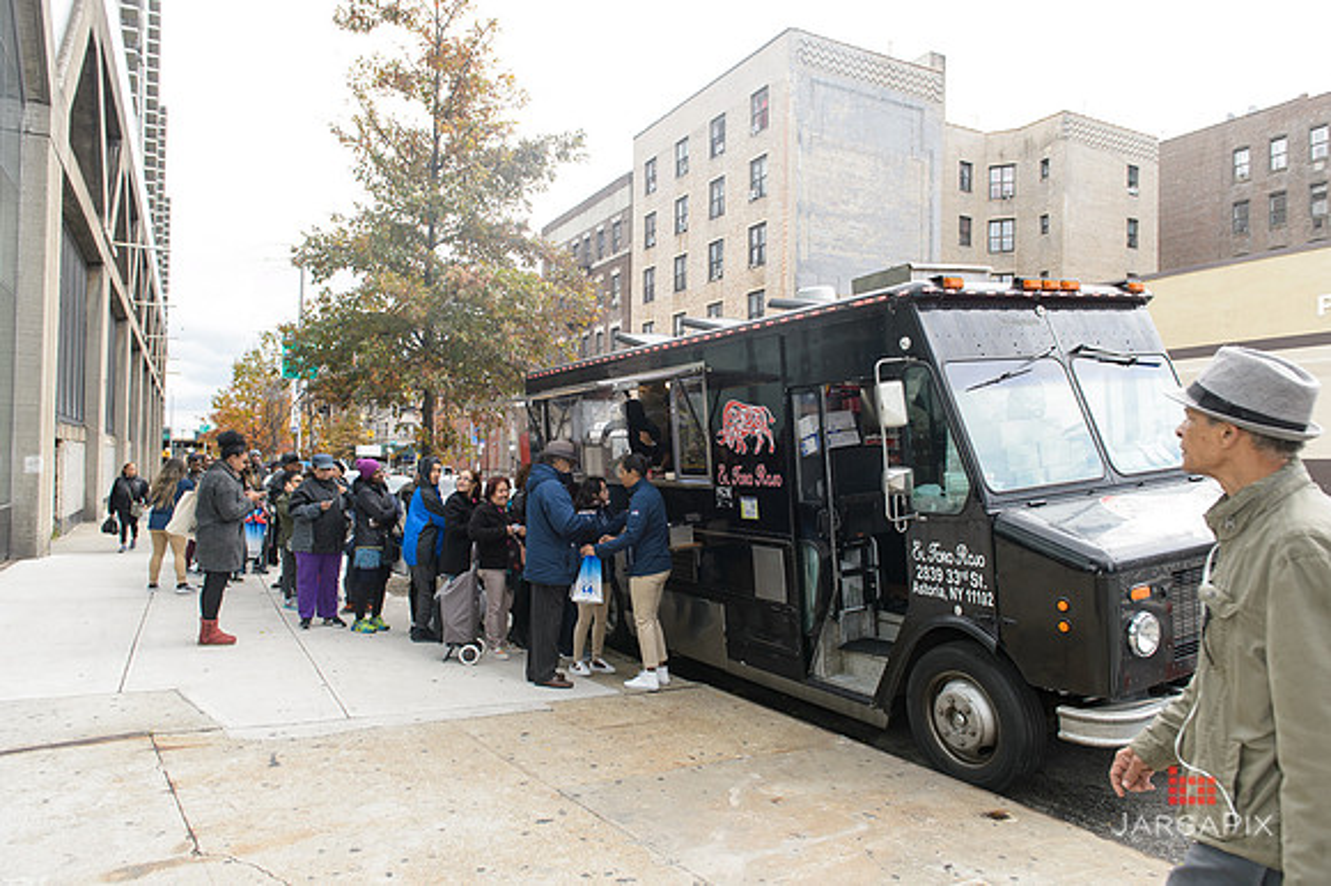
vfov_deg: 53.1
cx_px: 666
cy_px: 443
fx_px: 887
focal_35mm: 24
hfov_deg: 73.8
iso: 400
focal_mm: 24
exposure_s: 1/250
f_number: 4.5
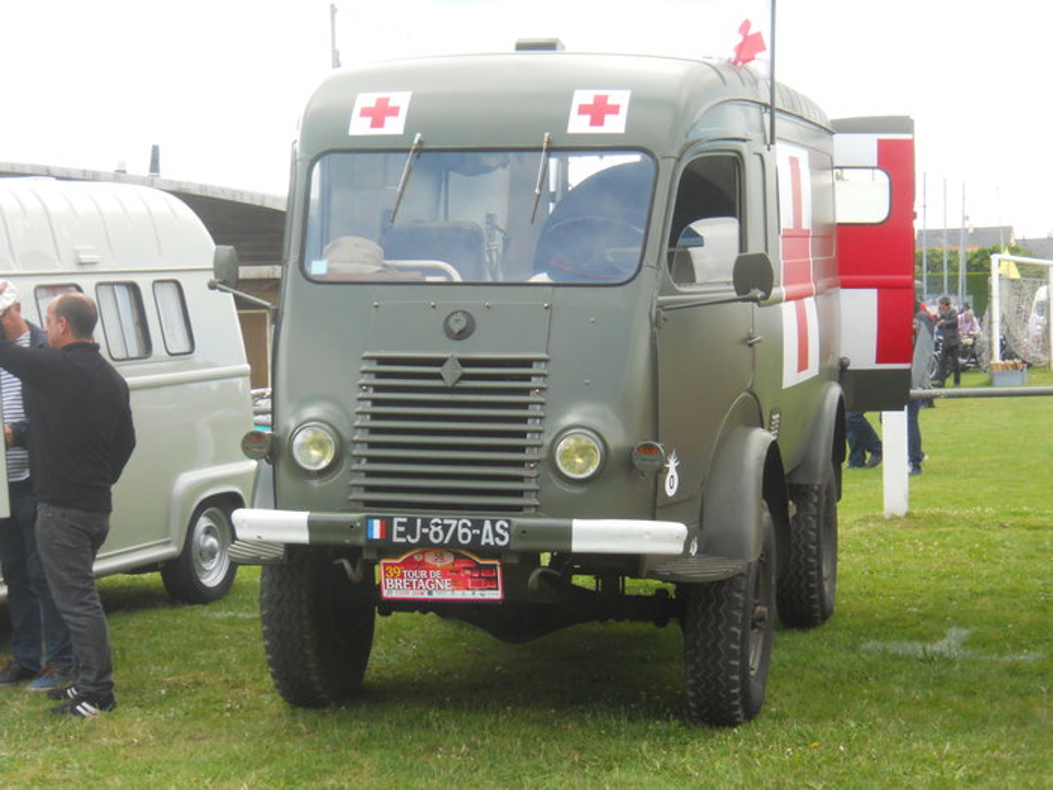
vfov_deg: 19.9
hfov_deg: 26.3
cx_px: 526
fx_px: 2251
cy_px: 395
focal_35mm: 74
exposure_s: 1/250
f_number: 4.4
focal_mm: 13.2
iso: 200
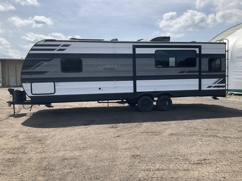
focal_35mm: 29
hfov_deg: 61.7
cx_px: 121
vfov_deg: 48.2
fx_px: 203
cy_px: 90
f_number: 1.8
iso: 25
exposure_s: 1/2227
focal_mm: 3
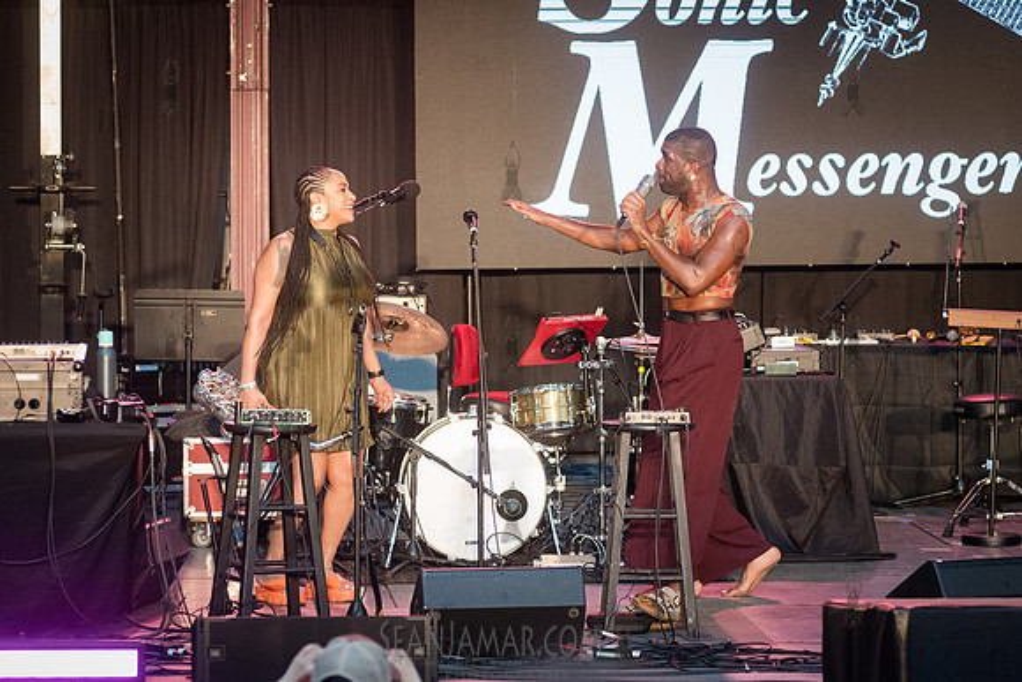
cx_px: 534
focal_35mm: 165
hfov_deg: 12.4
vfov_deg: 8.3
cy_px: 264
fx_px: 4694
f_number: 4
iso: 4000
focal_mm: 135
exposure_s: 1/1000
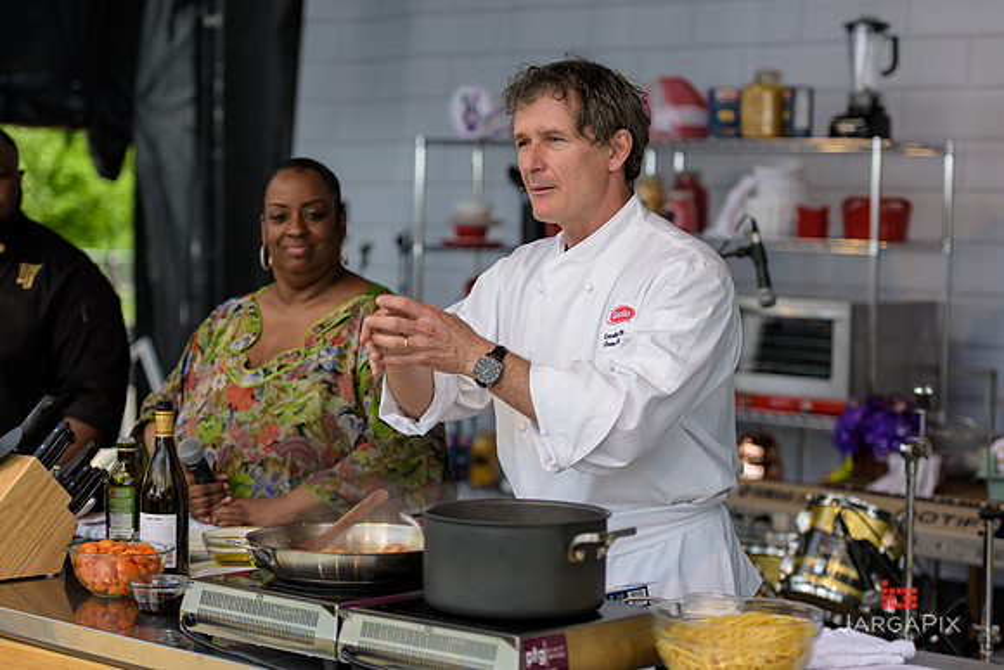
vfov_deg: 15.9
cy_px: 335
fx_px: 2399
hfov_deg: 23.6
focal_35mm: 86
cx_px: 502
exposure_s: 1/1250
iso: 250
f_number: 3.2
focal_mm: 86
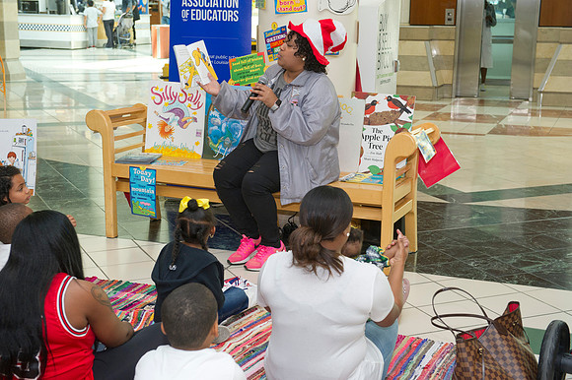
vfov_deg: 23.4
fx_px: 921
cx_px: 286
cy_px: 190
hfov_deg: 34.5
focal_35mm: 58
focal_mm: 58
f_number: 5.6
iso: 1250
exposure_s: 1/250
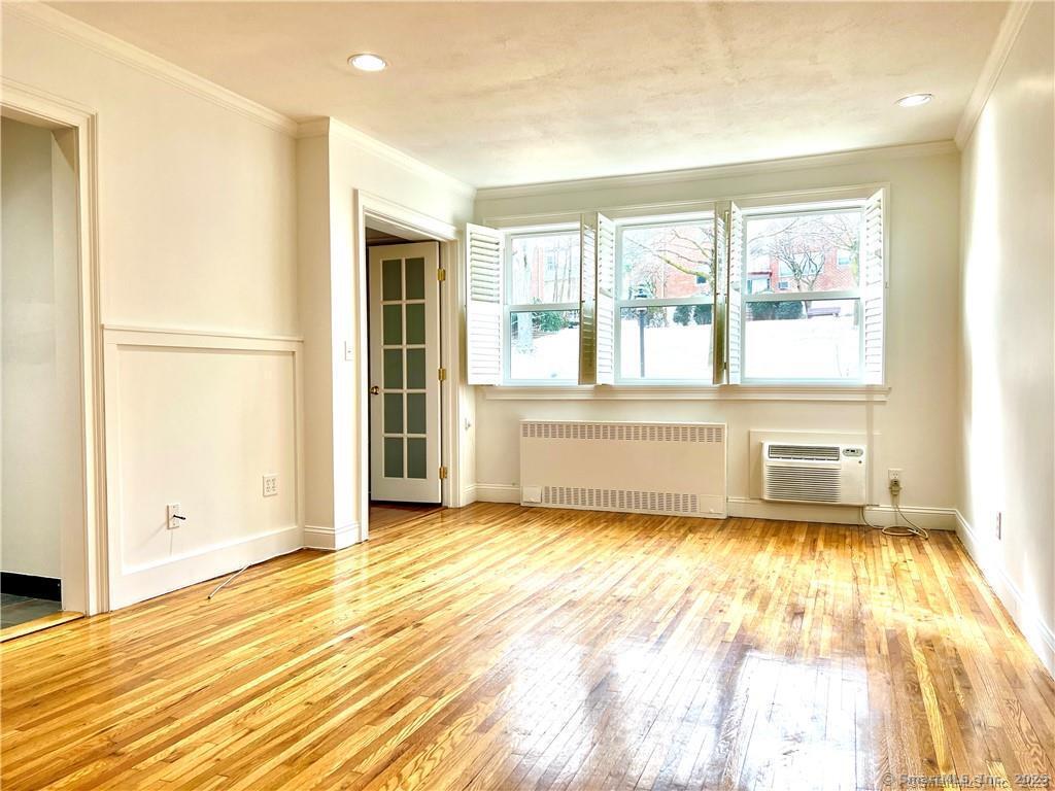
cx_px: 528
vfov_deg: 53.1
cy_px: 396
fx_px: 792
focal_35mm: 26
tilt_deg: -1.6
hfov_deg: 67.3
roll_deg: +0.0
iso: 40
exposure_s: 1/185
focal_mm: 5.7
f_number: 1.5
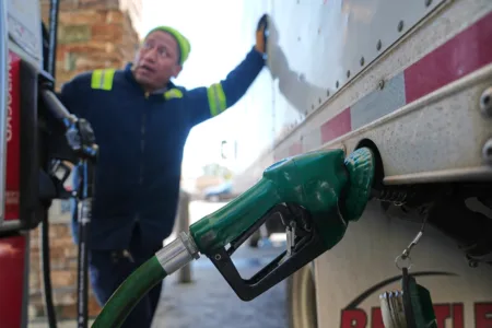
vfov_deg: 53.1
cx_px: 246
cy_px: 164
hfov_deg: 73.7
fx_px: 328
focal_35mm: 24
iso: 125
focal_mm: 24
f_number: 2.8
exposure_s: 1/400
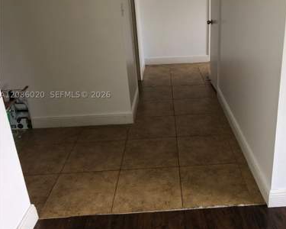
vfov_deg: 42.1
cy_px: 95
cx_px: 181
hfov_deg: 50.9
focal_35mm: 35
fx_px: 296
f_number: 1.8
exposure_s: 1/19
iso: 25
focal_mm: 4
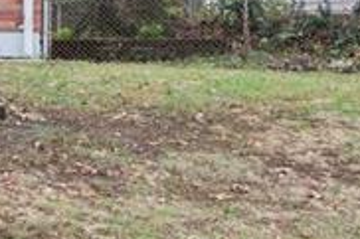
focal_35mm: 135
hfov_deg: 12.1
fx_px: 1349
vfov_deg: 10.1
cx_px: -512
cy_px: 59
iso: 100
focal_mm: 24
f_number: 22
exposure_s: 1/1.25
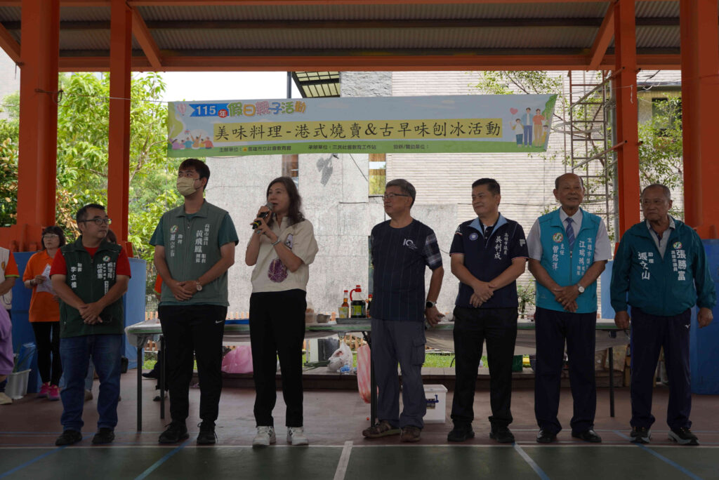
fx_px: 779
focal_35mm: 39
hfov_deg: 49.5
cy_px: 240
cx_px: 360
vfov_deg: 34.3
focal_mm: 26
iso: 100
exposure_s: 1/250
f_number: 4.5
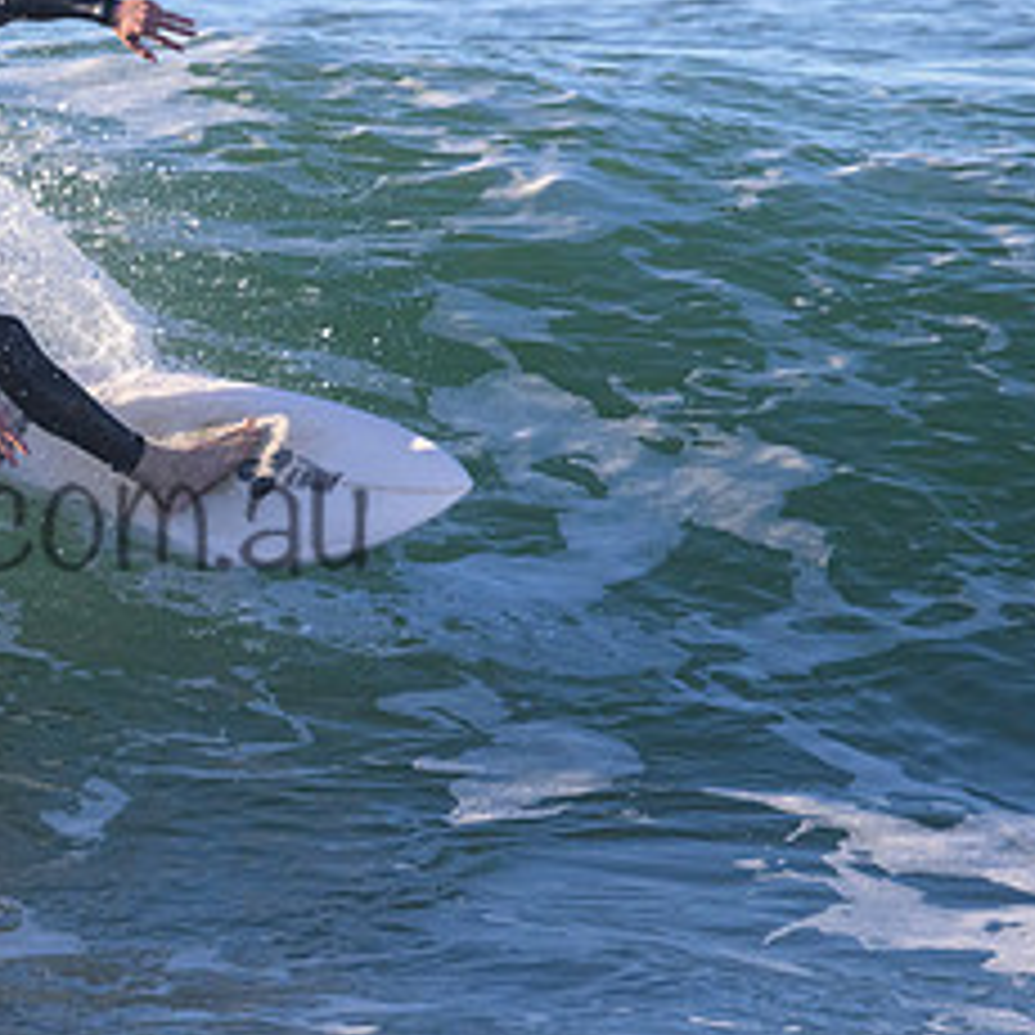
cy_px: 466
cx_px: -108
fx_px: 44923
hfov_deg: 1.3
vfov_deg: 1.3
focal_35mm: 1328
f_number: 11
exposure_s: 1/2000
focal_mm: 620
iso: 2800
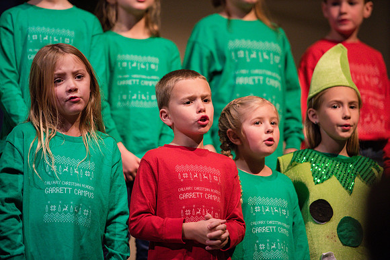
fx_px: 2059
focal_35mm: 190
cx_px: 195
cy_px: 130
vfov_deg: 7.2
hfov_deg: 10.8
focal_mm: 190
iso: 1600
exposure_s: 1/200
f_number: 2.8
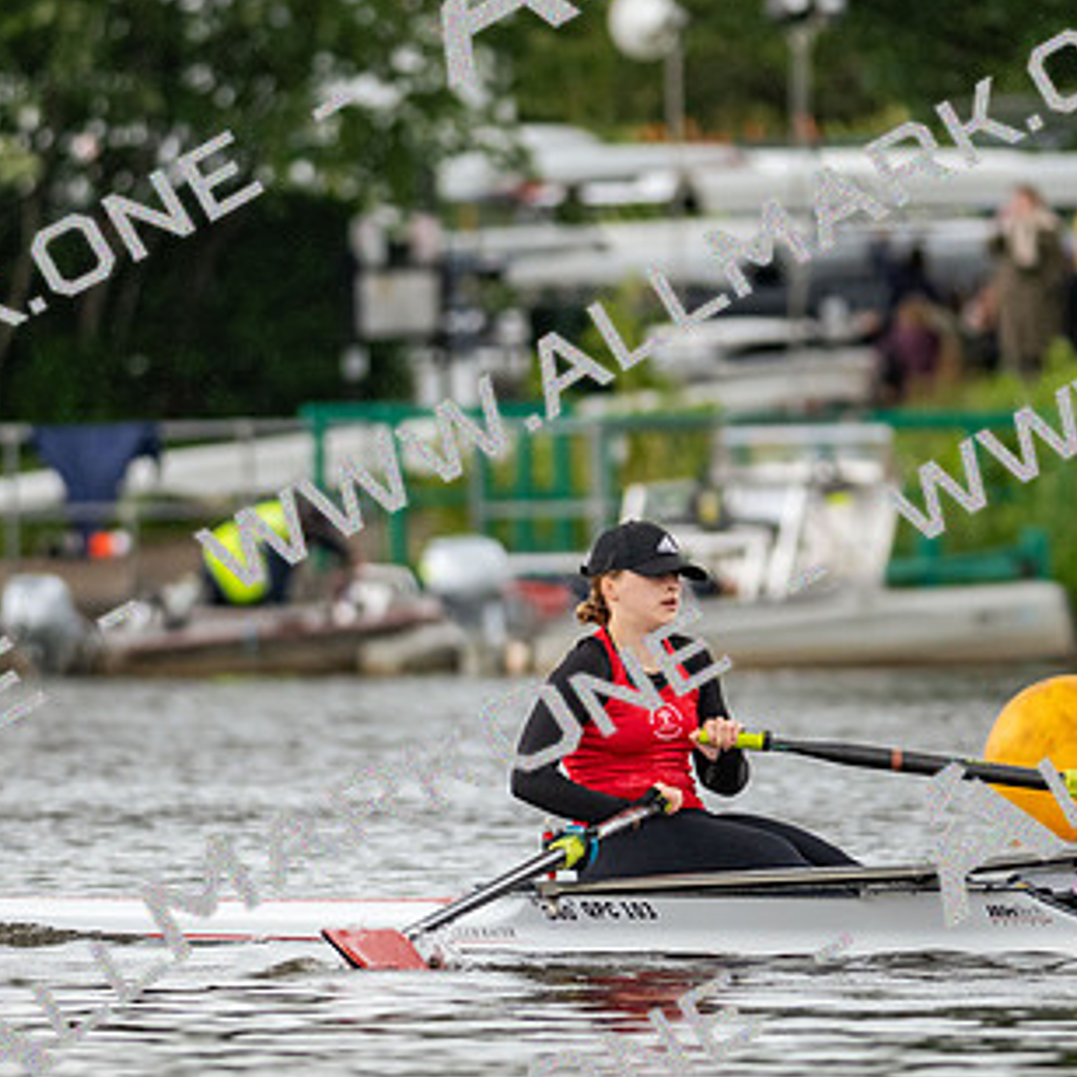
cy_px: 598
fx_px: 25344
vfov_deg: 2.4
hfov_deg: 2.4
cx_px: 626
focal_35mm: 720
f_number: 4
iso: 1100
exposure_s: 1/2000
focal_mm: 300
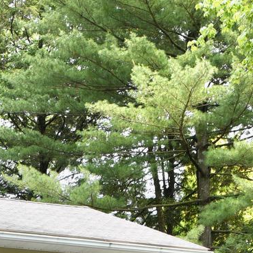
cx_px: 92
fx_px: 1249
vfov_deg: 11.1
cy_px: 399
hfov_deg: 11.6
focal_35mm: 151
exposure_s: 1/250
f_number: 8
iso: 400
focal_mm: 32
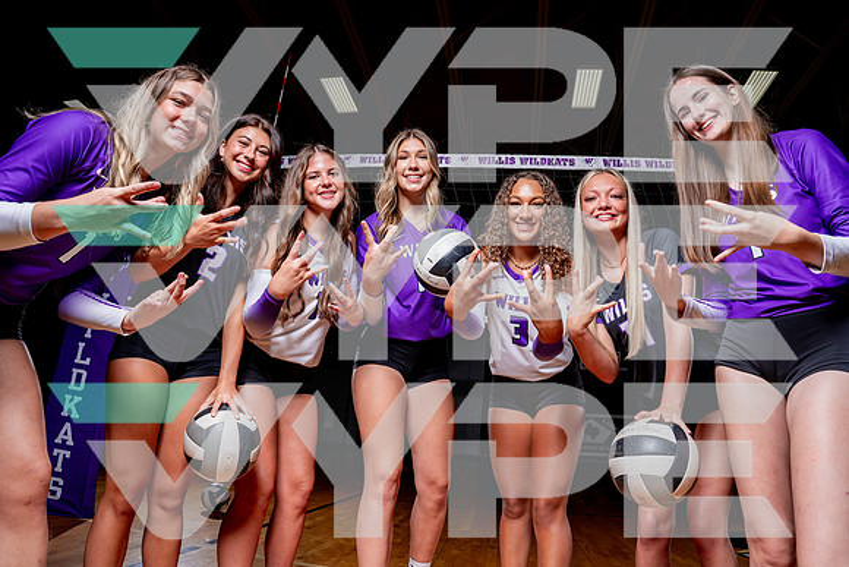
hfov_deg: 79.8
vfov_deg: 58.3
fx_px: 508
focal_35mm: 22
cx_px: 424
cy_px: 284
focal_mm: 20
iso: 100
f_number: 8
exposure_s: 1/250
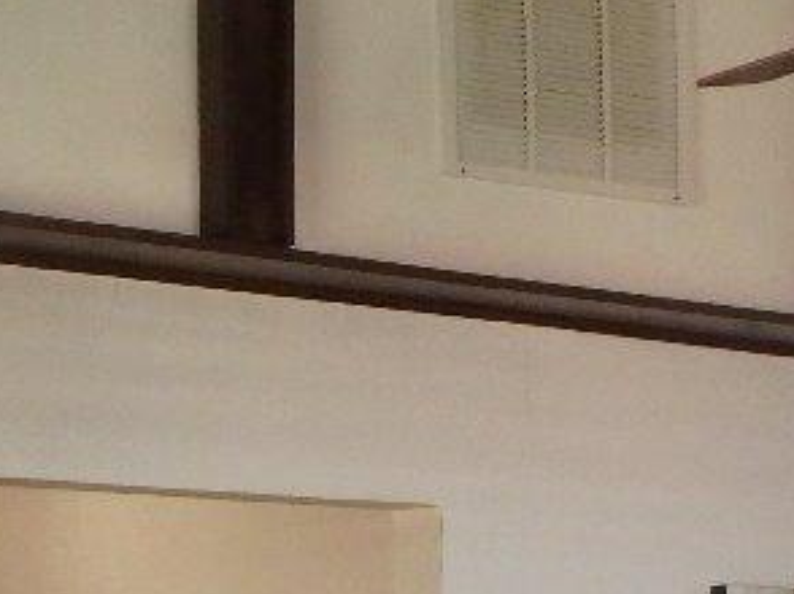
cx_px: 68
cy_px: 778
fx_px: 2361
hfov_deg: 18.7
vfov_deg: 13.8
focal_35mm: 103
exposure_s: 1/30
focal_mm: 3.7
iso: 400
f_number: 3.5
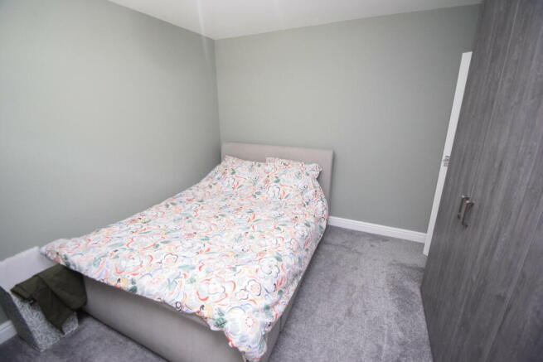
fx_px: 226
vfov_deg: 77.4
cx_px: 272
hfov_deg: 100.4
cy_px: 181
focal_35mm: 15
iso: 2500
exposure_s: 1/60
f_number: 3.5
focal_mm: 10
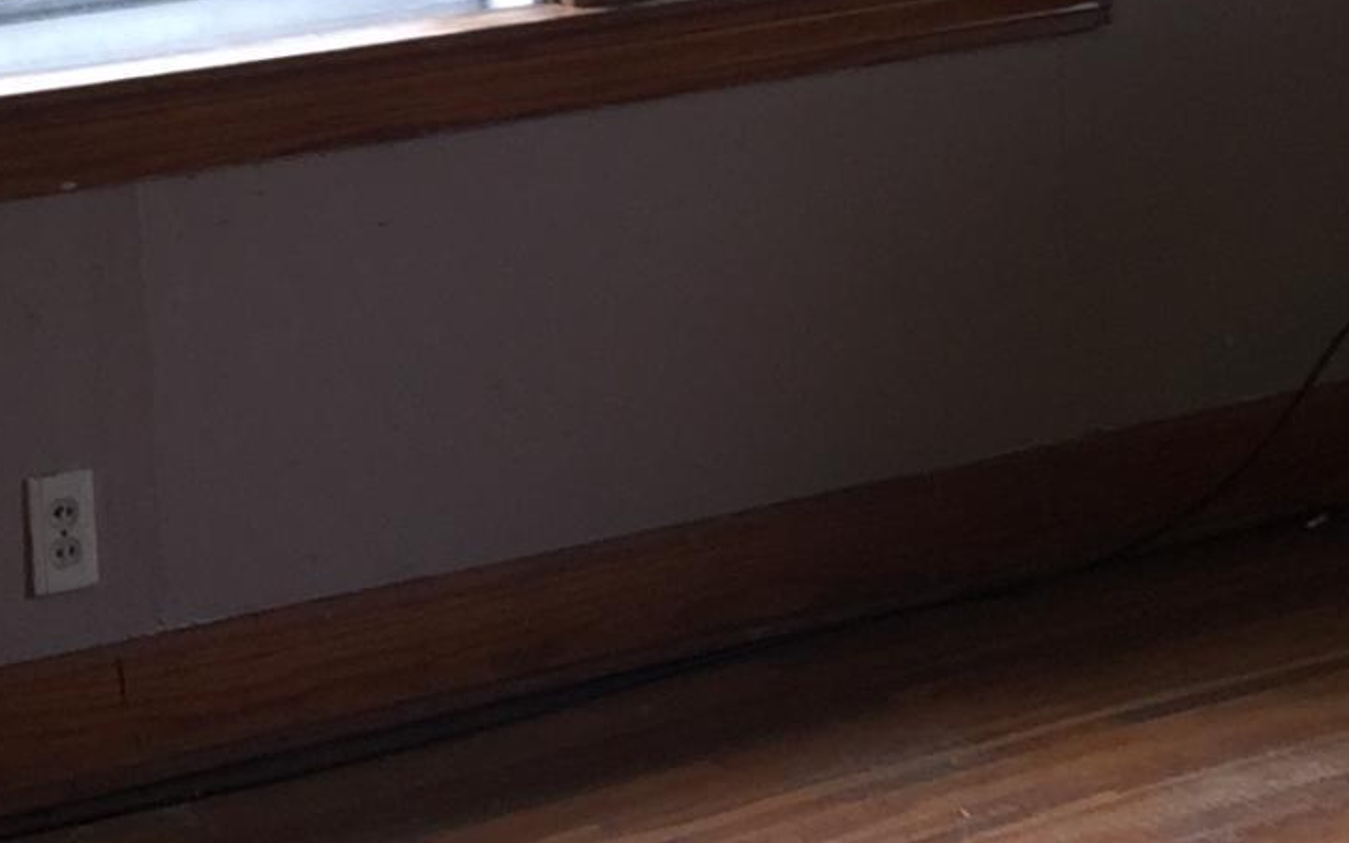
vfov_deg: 10.2
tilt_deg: -10.0
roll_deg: +1.8
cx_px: 356
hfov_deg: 16.2
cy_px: 163
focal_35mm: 128
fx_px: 4706
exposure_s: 1/60
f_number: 2.2
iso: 32
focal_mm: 4.15
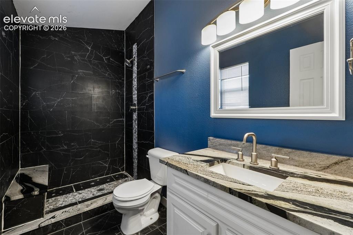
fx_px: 147
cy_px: 118
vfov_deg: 77.3
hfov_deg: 100.4
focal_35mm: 15
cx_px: 176
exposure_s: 1/8
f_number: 9
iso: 320
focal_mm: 10
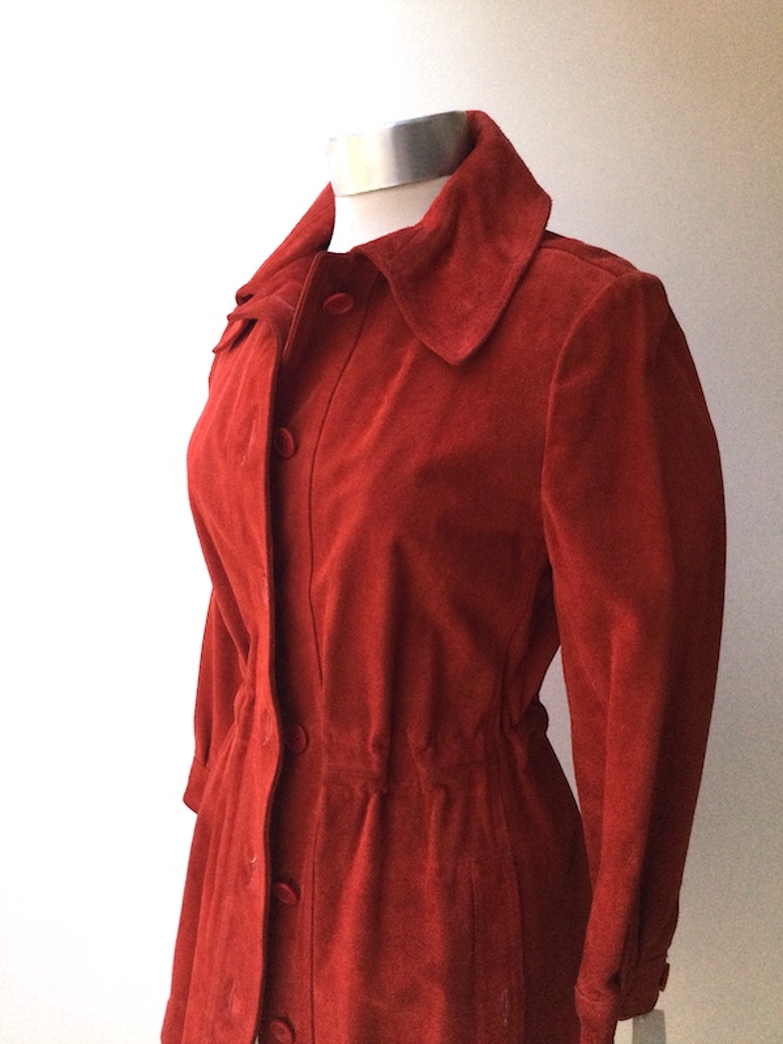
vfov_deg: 58.4
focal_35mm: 31
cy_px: 522
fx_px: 935
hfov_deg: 45.4
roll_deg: +0.0
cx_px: 392
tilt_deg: -9.6
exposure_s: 1/30
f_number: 2.4
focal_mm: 3.3
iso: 160
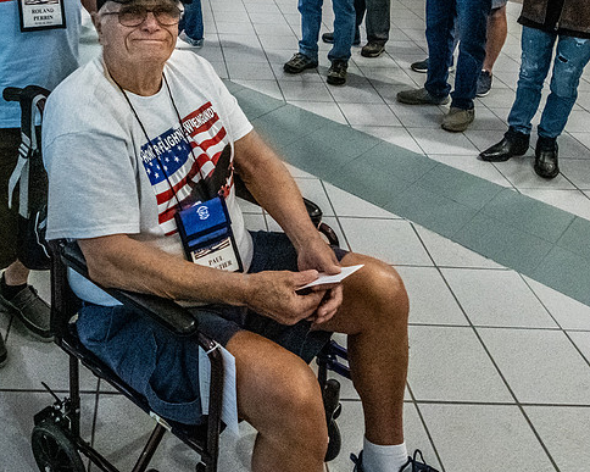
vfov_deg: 25.2
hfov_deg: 31.9
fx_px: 1013
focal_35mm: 58
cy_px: 21
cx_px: 153
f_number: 6.3
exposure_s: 1/640
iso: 20000
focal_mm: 24
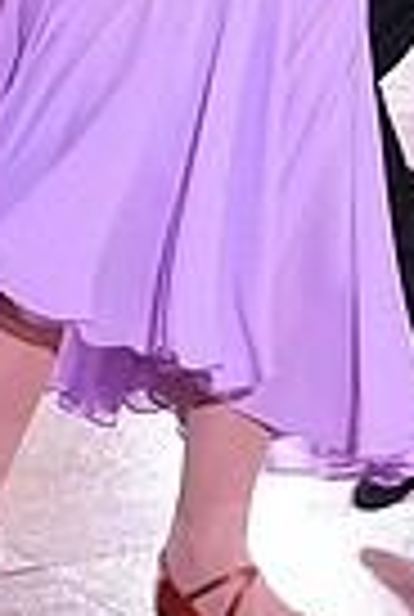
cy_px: -292
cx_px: 380
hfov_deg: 6.7
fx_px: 3553
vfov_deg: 9.6
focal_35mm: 207
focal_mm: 33
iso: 3200
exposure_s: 1/320
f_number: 5.6
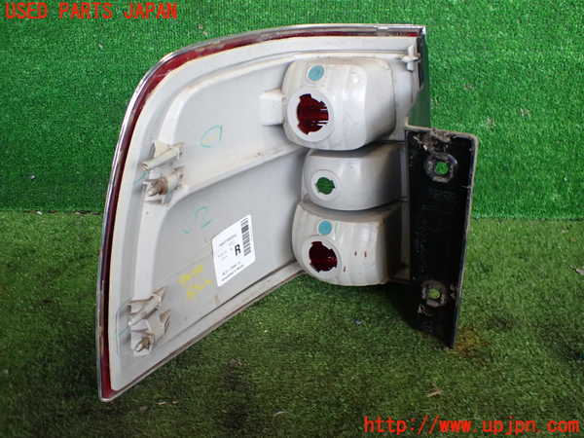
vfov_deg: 46.8
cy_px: 219
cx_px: 292
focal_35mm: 30
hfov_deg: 60.0
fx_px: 506
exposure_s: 1/125
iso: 320
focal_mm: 5.4
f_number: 2.3
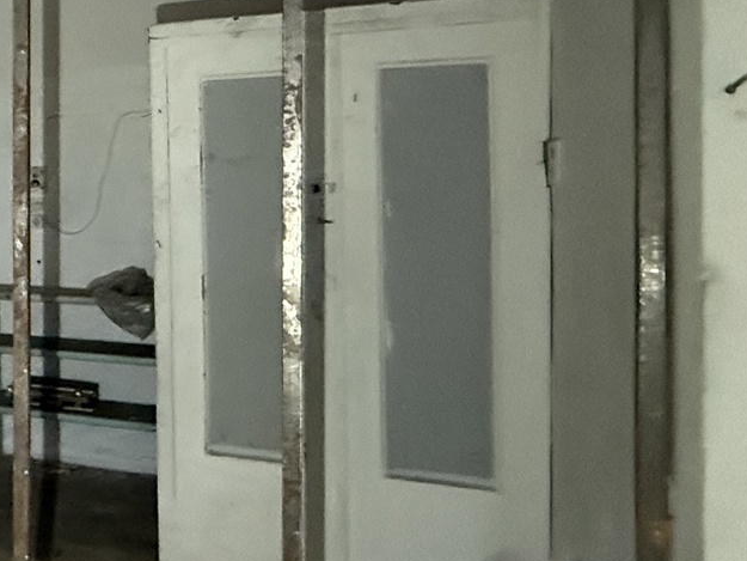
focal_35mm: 43
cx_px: -307
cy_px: 184
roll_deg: -0.1
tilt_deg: +0.1
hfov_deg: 30.3
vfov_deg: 33.3
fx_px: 928
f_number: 2.2
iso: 1250
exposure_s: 1/60
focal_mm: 2.22
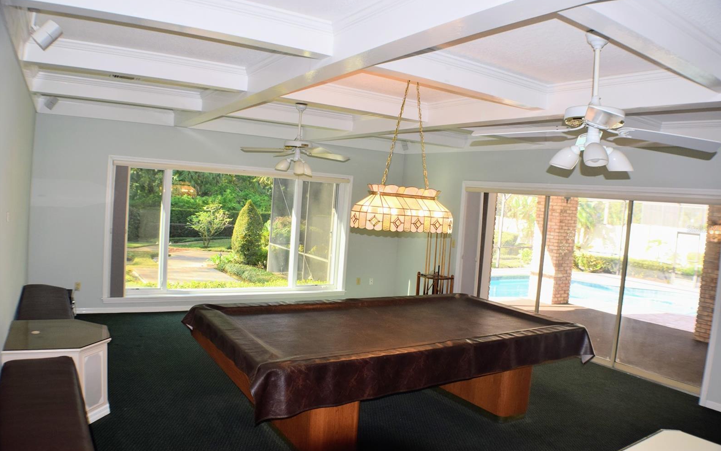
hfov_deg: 56.7
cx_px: 363
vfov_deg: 37.3
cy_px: 229
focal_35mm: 34
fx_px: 668
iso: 360
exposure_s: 1/125
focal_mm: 22
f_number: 5.6
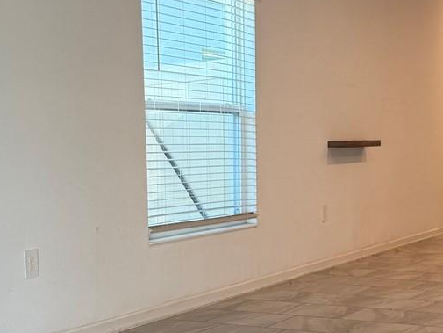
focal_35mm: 76
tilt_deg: -7.4
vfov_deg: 19.2
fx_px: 973
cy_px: 264
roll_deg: +0.2
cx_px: 318
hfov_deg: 25.4
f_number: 1.78
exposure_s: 1/120
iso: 125
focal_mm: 6.76
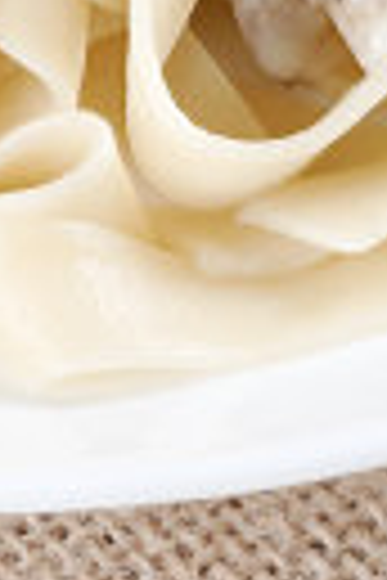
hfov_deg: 1.8
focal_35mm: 746
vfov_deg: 2.7
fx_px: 12034
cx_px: -104
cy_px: -549
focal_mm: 105
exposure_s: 1/125
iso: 100
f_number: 25
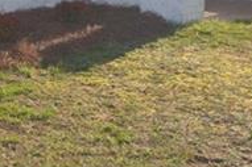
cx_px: -193
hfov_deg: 14.9
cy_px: -172
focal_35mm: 121
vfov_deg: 10.4
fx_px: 844
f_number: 8
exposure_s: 1/250
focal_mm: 15
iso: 320
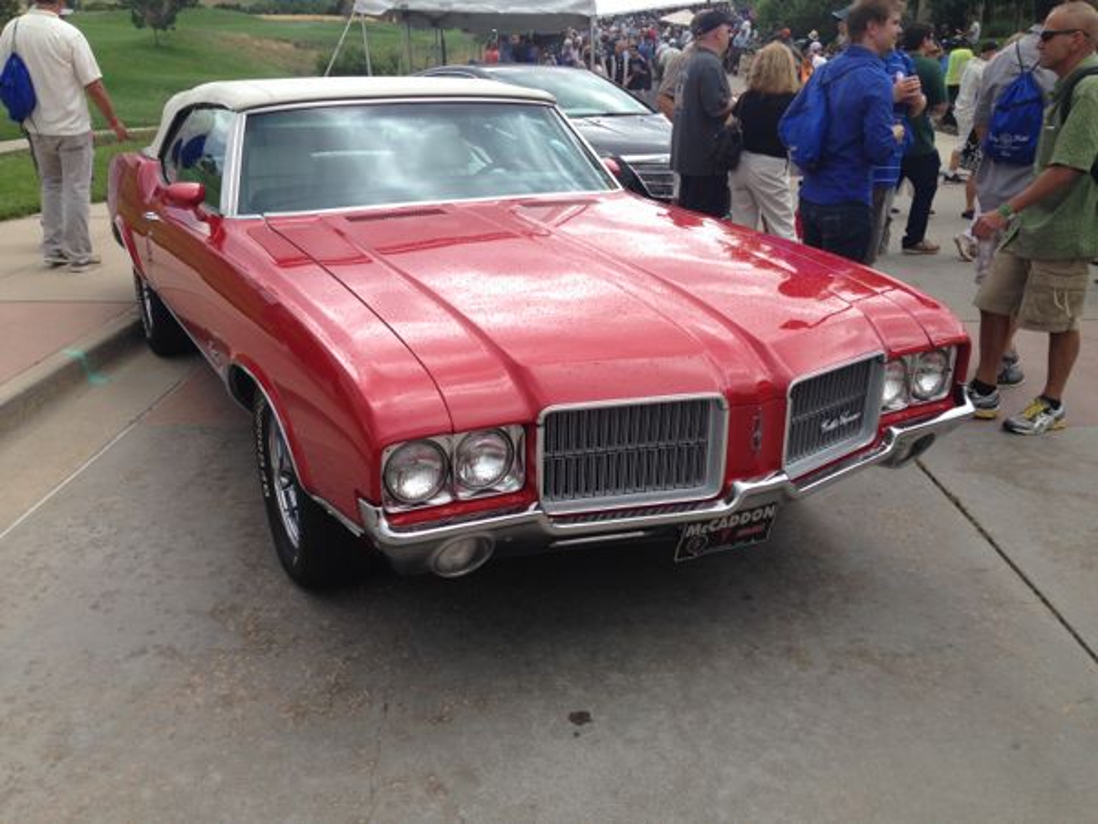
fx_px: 1047
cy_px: 412
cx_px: 549
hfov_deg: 55.4
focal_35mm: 33
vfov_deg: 42.9
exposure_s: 1/834
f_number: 2.4
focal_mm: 4.12
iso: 50
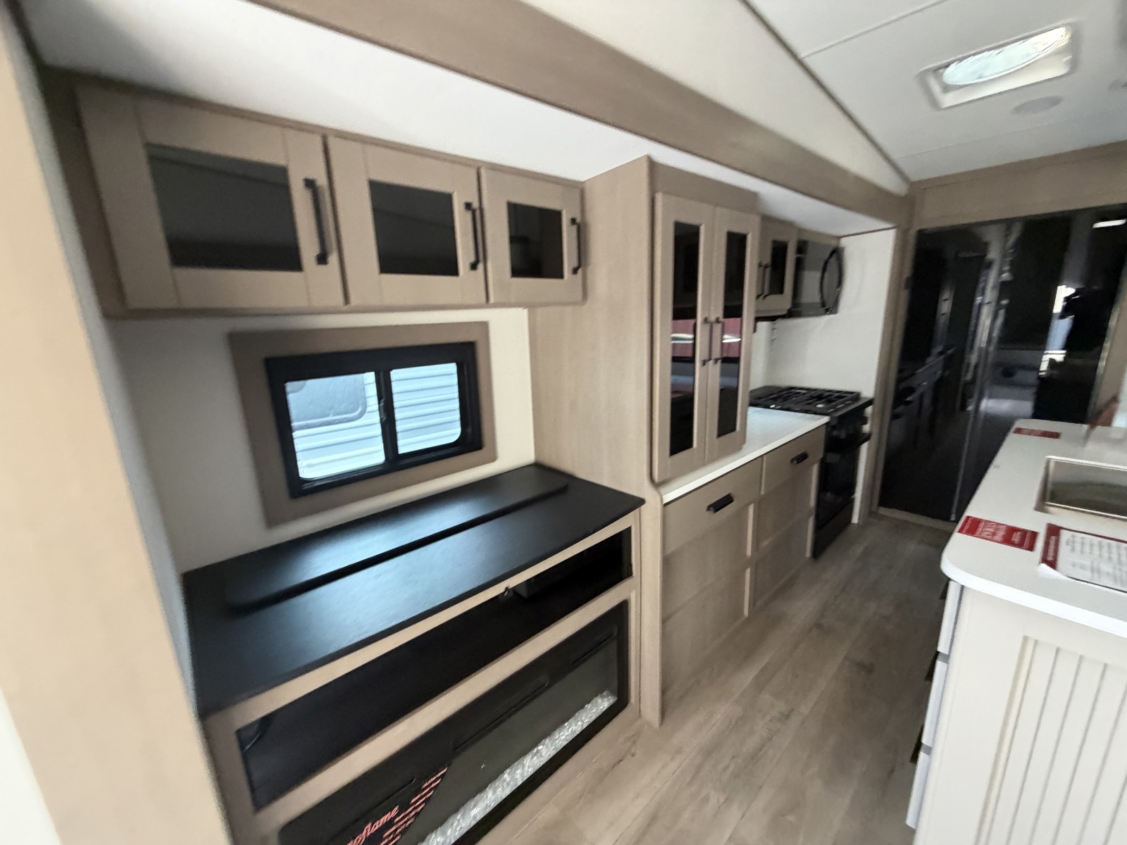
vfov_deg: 85.7
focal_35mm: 14
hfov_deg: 102.1
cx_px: 564
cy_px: 422
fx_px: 456
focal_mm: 2.22
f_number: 2.2
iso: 500
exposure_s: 1/60
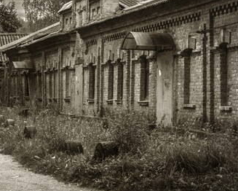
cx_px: 37
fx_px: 1001
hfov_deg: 13.5
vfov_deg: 10.9
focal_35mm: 142
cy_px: 89
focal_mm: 55
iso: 100
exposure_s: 1/100
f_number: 11
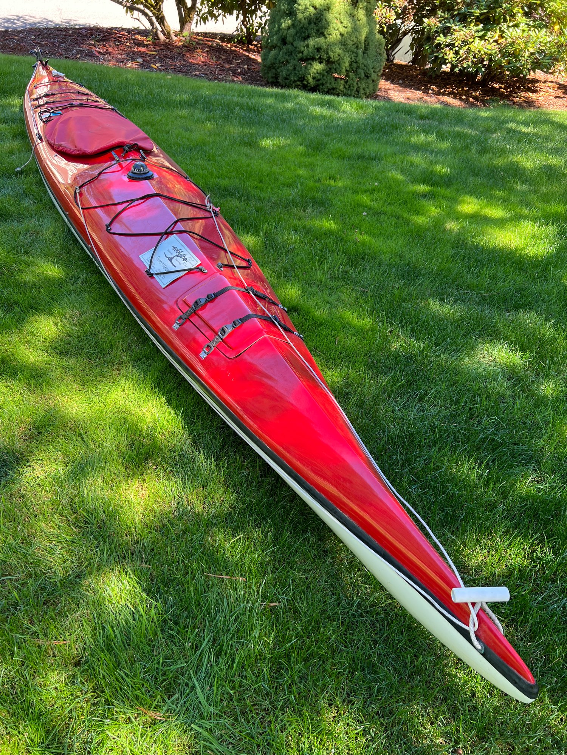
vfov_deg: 67.3
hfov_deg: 53.1
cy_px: 378
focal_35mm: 26
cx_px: 284
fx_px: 568
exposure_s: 1/190
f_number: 1.5
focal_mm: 5.7
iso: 40
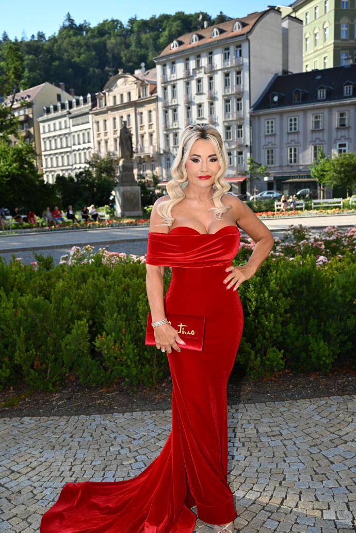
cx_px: 178
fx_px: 512
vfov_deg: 55.1
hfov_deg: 38.4
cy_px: 266
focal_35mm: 34
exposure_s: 1/640
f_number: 5
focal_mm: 34.5
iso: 250
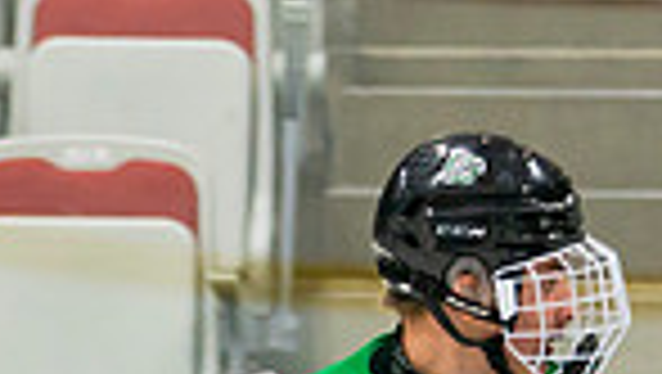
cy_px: 830
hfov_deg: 2.0
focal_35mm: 1093
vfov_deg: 1.1
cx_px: 540
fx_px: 19204
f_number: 3.2
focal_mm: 155
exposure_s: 1/640
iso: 1000
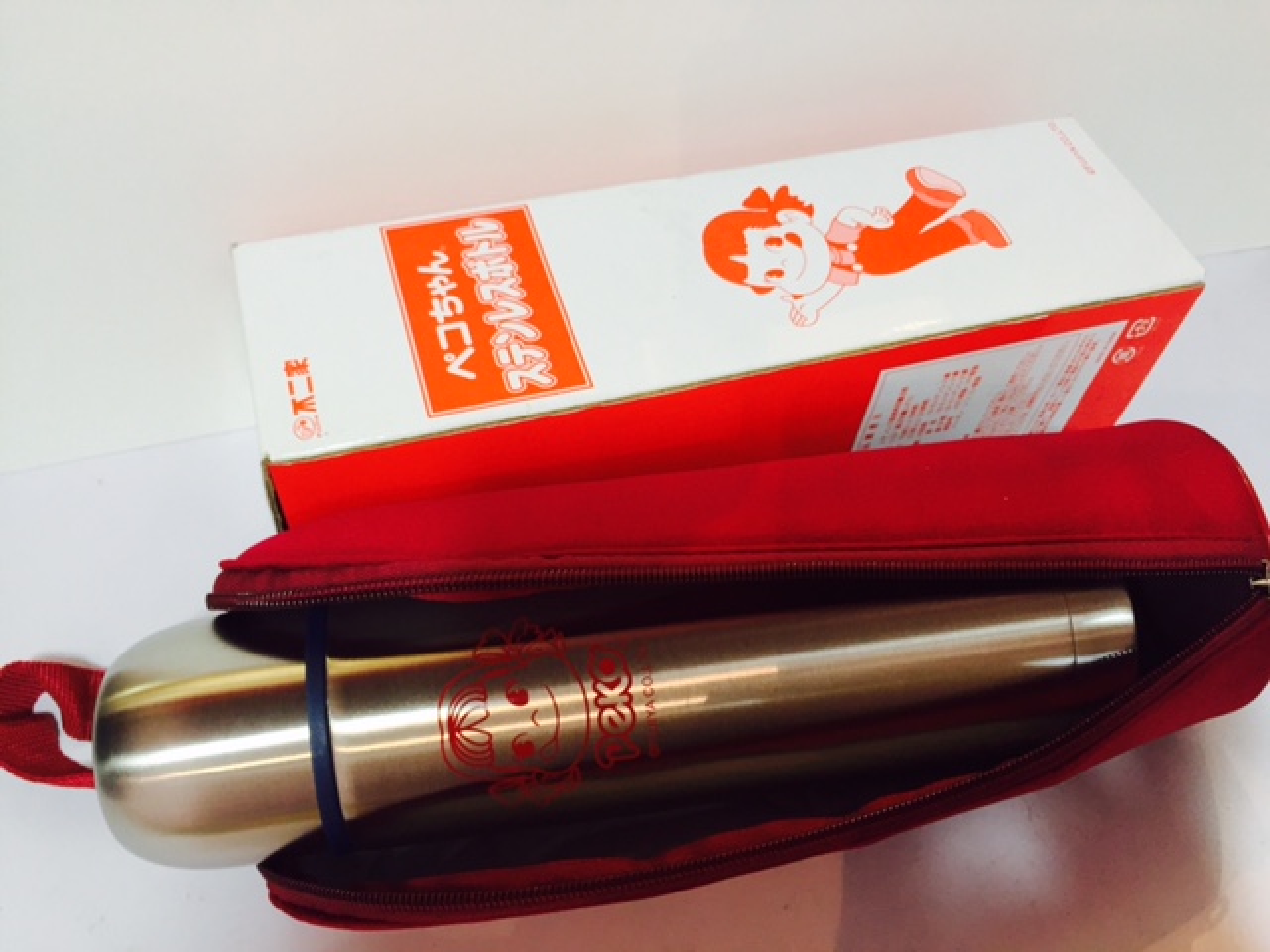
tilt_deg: -50.0
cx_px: 635
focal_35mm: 29
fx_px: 1064
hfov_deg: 61.7
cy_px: 476
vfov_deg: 48.2
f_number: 2.2
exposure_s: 1/33
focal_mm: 4.15
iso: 50
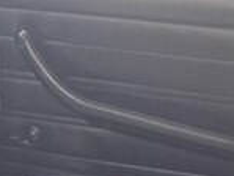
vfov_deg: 11.2
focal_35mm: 124
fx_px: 839
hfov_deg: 15.0
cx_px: -88
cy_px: 312
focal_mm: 3.7
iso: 64
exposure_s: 1/50
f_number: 1.9
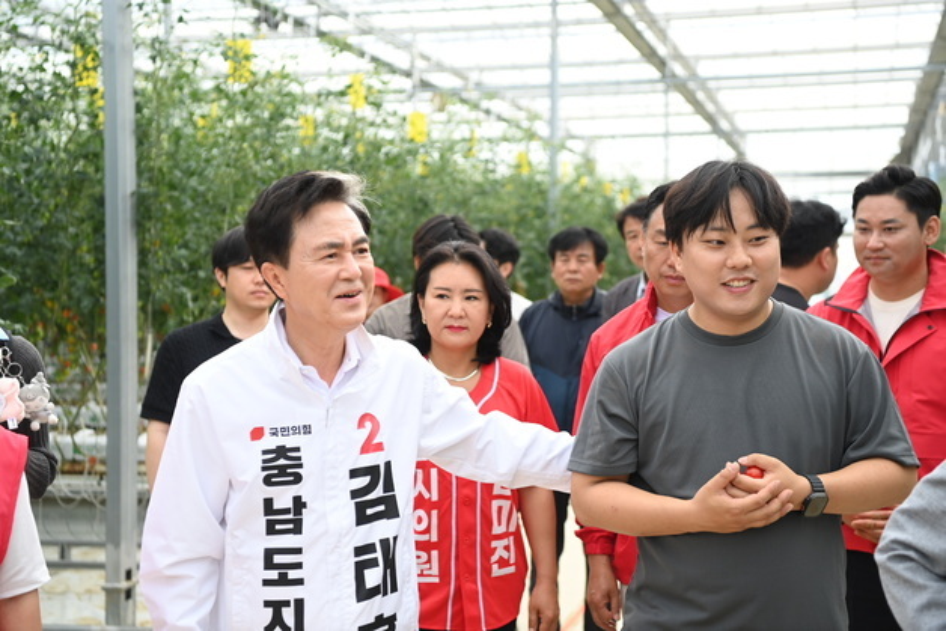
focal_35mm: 56
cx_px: 473
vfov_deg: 24.2
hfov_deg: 35.6
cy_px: 316
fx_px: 1472
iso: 100
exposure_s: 1/250
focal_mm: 56
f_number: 3.5
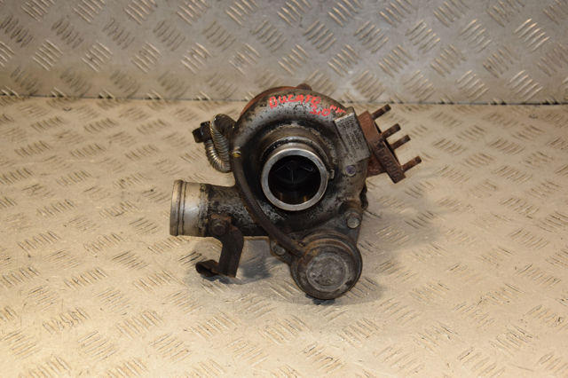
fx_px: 993
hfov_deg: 31.9
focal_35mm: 63
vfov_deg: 21.5
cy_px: 189
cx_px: 284
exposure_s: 1/200
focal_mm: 42
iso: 800
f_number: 5.6
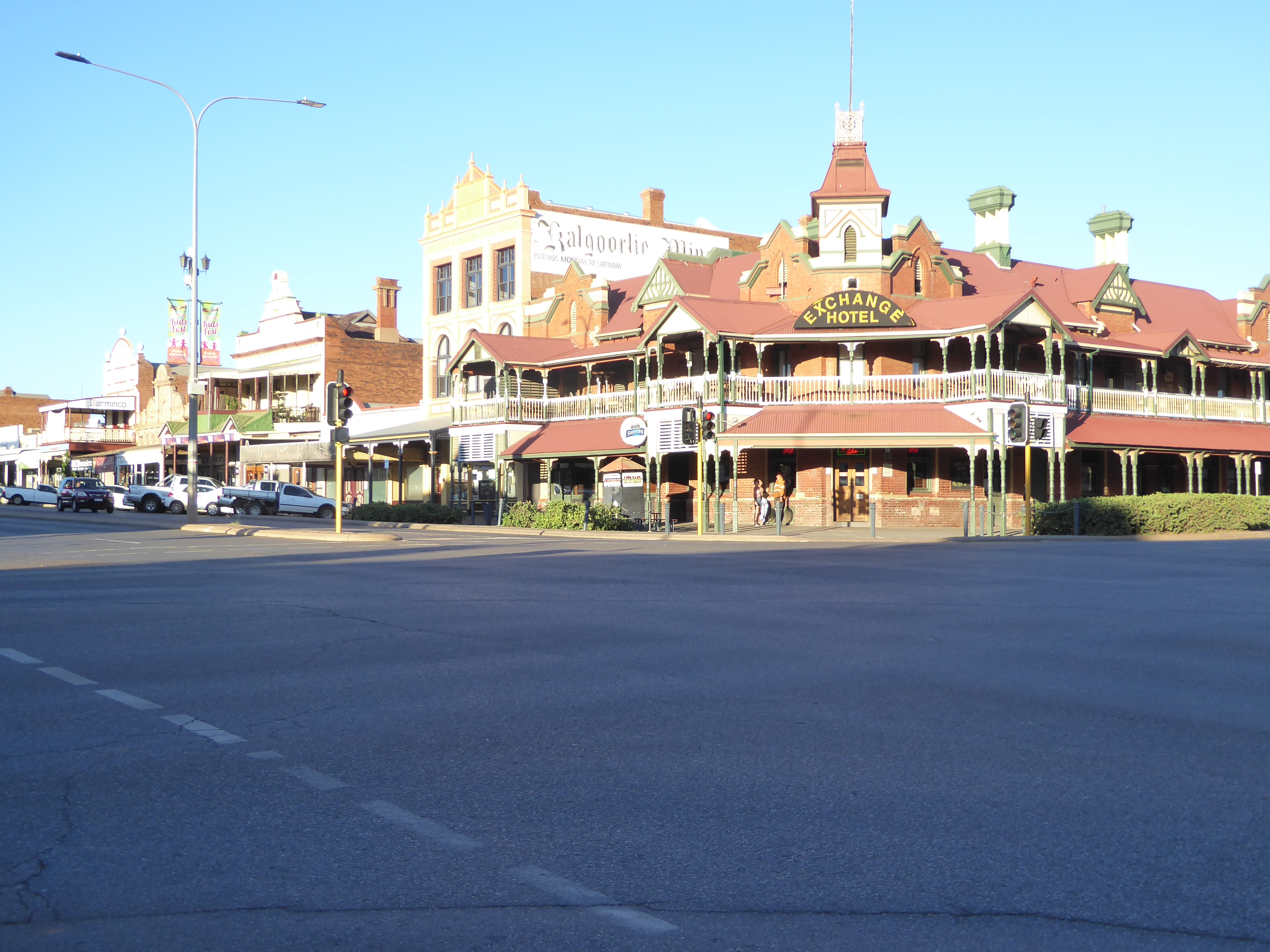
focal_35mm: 42
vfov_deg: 34.3
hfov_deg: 44.8
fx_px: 1541
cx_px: 635
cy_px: 476
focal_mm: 7.2
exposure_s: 1/200
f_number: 3.8
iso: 125
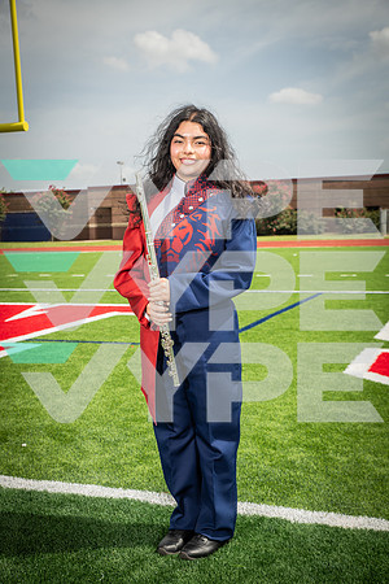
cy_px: 292
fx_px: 746
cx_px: 194
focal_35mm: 46
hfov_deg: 29.2
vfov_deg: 42.7
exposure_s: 1/400
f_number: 7.1
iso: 125
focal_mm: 46
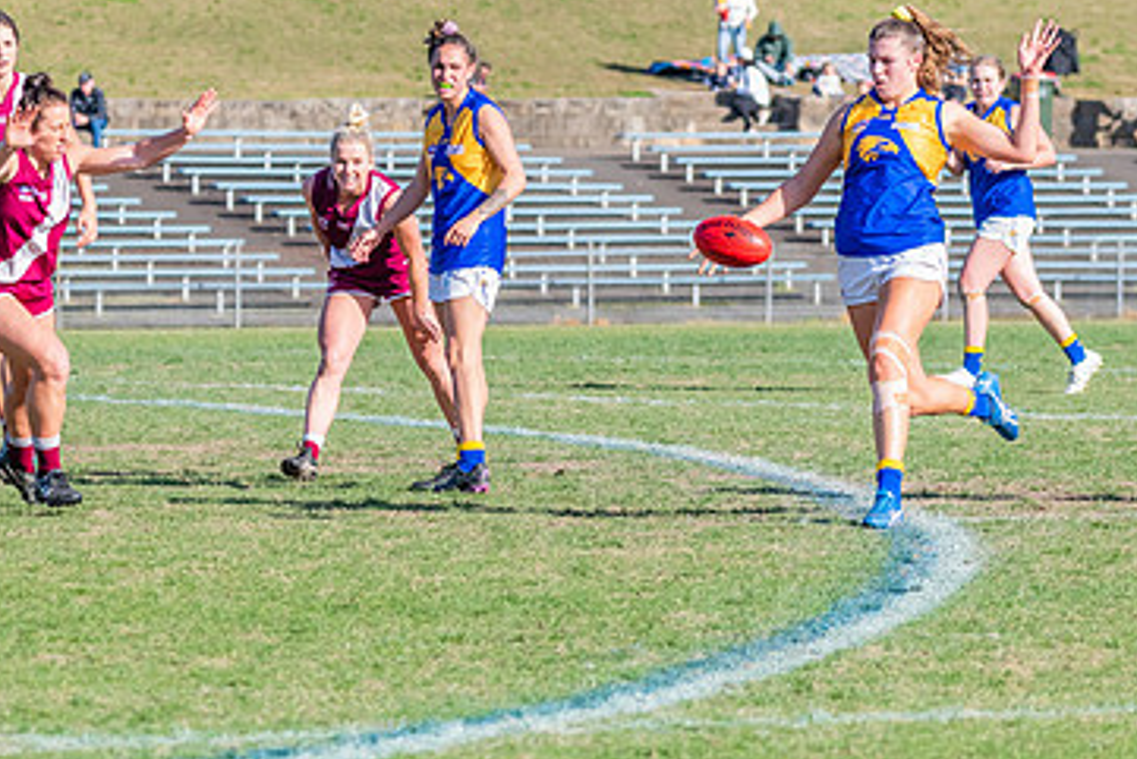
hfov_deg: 5.8
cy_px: 375
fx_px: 11216
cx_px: 900
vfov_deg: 3.9
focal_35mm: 355
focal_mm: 180
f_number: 8
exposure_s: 1/1600
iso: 800
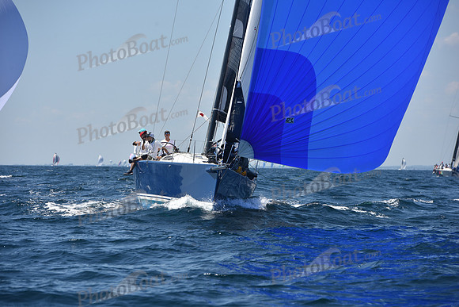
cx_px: 230
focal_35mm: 200
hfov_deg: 10.3
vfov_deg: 6.9
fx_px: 2550
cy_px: 154
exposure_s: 1/1000
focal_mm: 200
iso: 200
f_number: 8
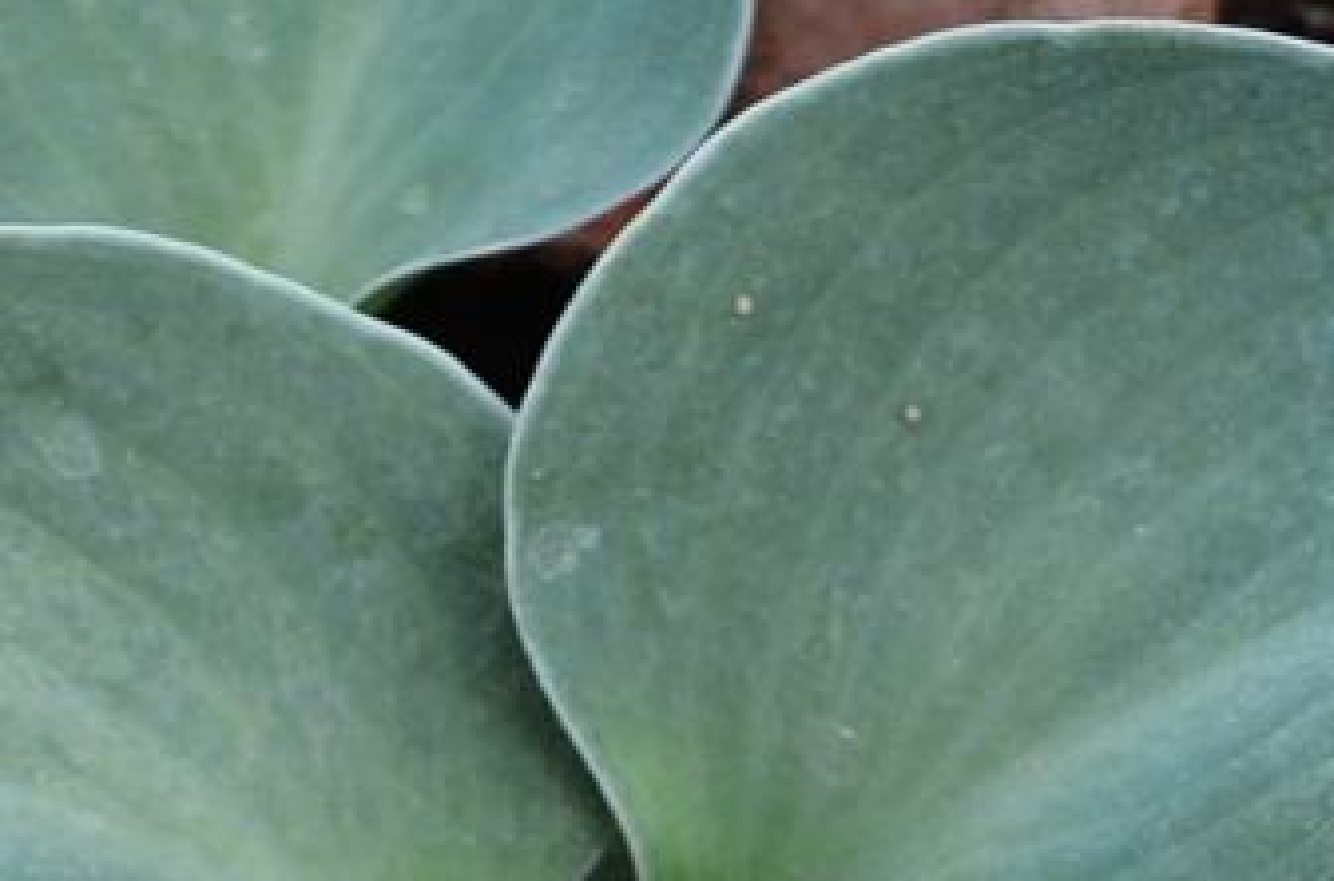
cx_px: 127
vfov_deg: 4.4
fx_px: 11233
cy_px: 1899
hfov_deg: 6.8
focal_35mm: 304
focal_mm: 32
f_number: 4.8
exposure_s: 1/200
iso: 400
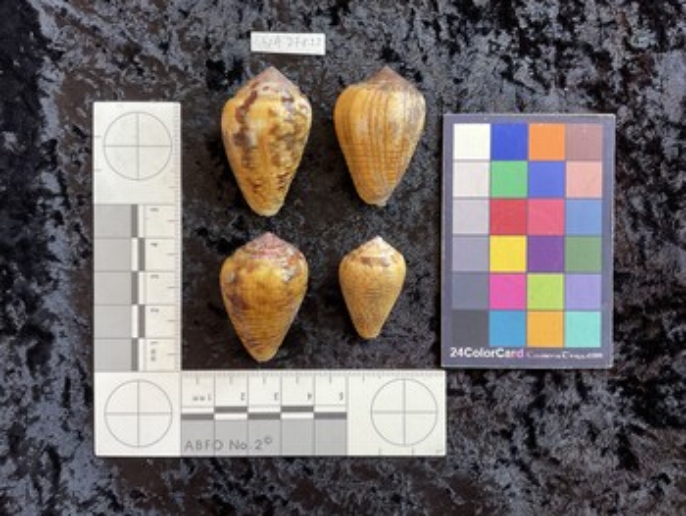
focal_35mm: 29
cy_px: 258
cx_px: 343
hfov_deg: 61.6
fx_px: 575
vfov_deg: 48.3
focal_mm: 3
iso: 64
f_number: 1.8
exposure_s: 1/120
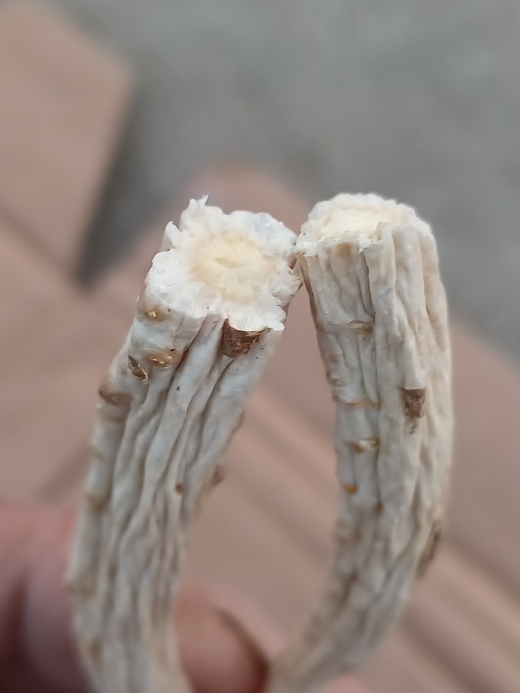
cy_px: 346
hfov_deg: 28.6
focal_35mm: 51
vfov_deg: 37.5
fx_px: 1022
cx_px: 260
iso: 550
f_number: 1.9
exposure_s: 1/50
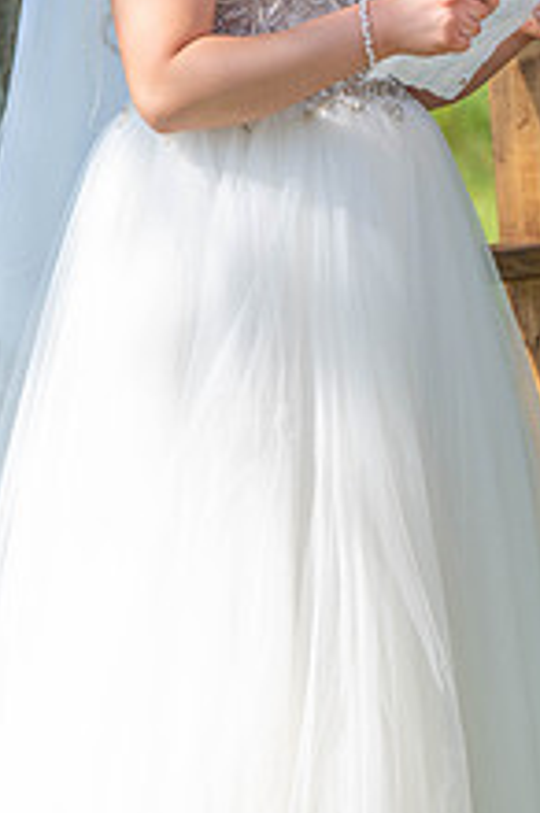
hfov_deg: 3.3
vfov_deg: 5.0
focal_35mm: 409
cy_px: -11
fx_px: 9231
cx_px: 427
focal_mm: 200
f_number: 5.6
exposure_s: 1/500
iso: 200
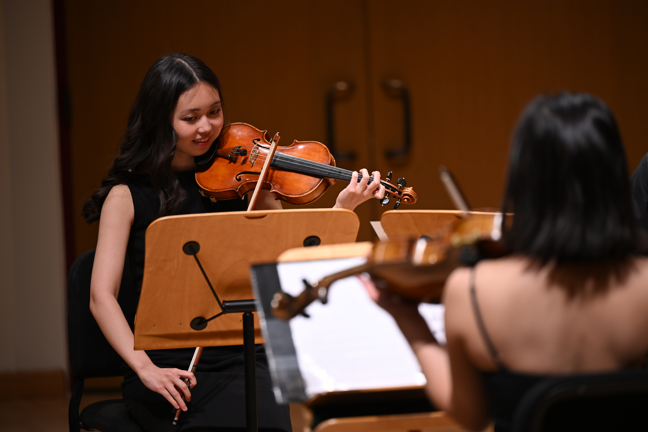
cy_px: 216
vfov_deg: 6.9
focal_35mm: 200
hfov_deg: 10.3
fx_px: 3600
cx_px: 324
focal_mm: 200
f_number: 2.8
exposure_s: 1/200
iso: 400
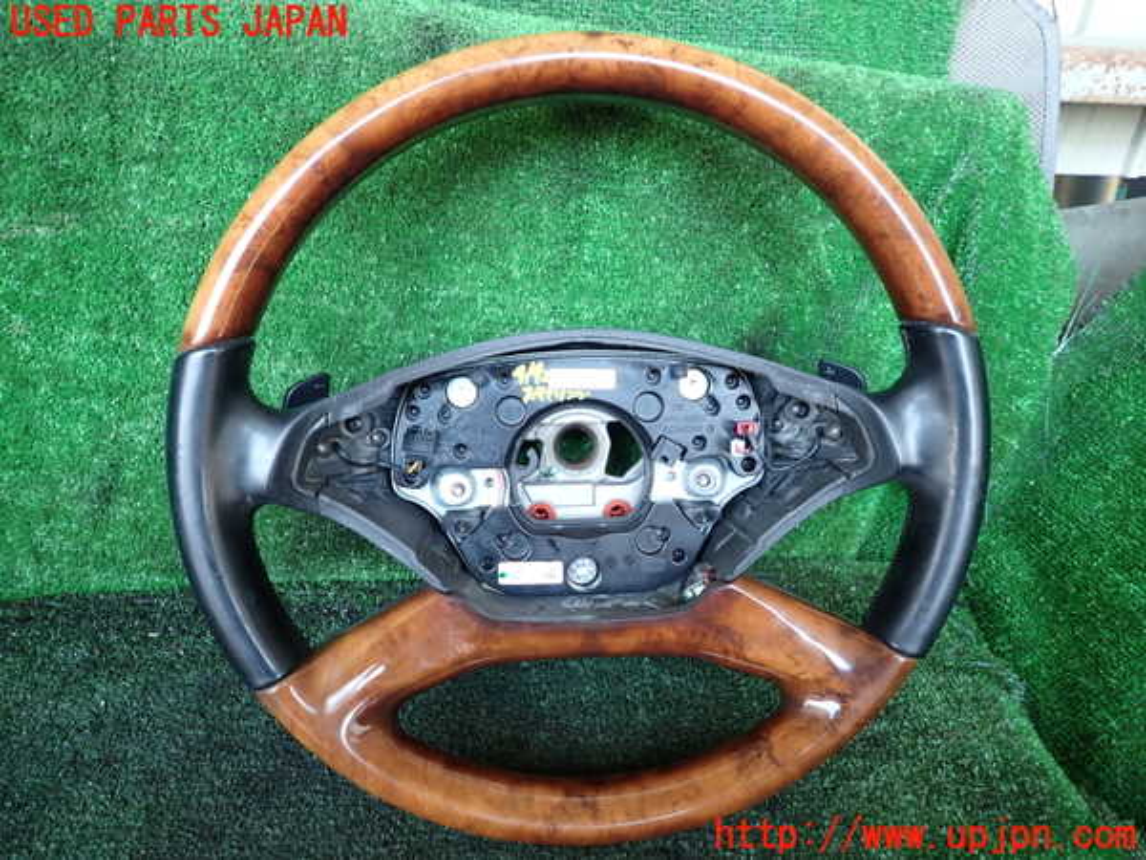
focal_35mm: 25
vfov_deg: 54.9
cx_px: 573
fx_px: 828
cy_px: 430
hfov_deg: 69.4
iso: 100
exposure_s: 1/60
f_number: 2
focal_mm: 4.5
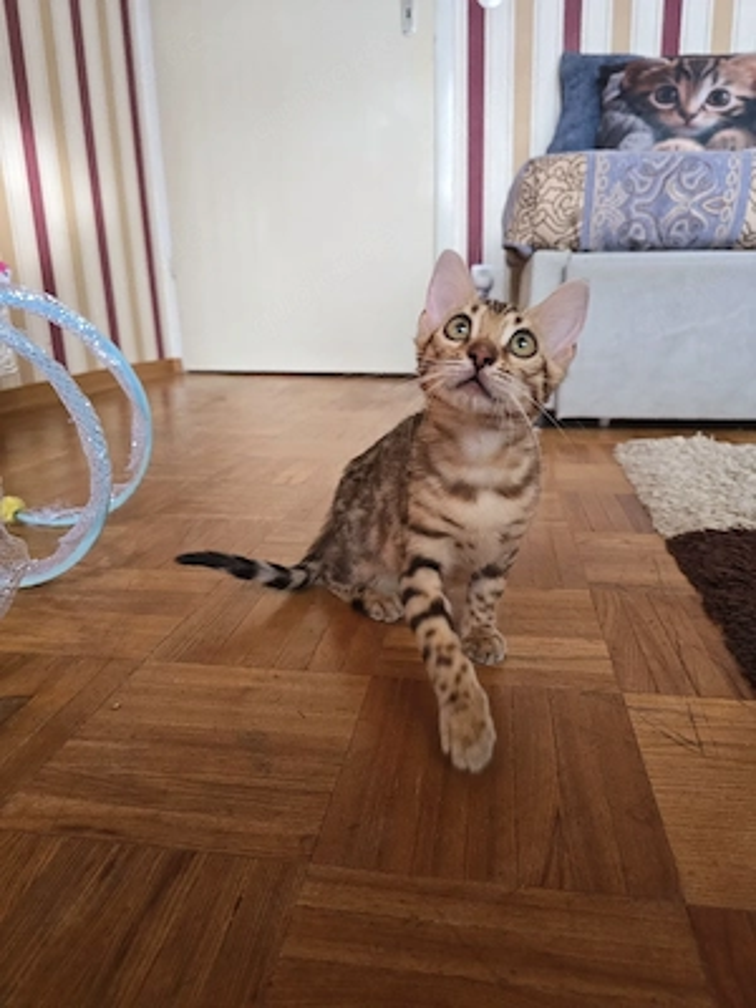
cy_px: 504
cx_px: 378
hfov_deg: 58.9
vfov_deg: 73.9
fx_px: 670
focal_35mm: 23
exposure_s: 1/120
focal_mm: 6.3
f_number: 1.7
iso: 640
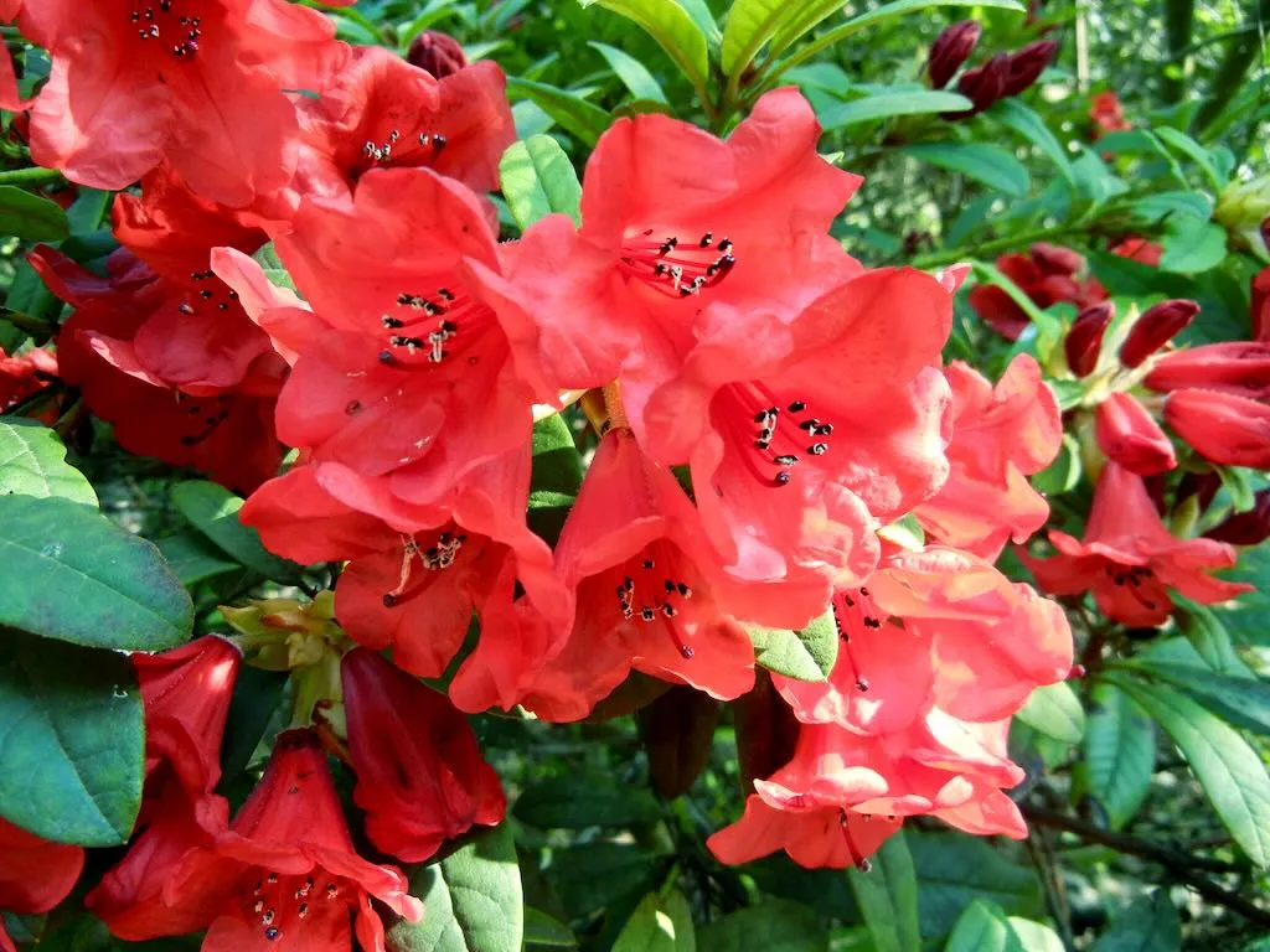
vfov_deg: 46.8
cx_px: 635
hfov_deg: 60.0
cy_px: 476
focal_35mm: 30
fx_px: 1101
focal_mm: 5.4
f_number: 3.5
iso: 160
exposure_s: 1/104
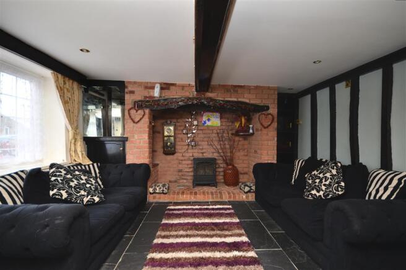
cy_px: 135
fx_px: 169
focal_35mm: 15
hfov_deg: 100.5
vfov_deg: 77.1
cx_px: 203
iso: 200
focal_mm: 10
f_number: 5
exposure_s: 1/15
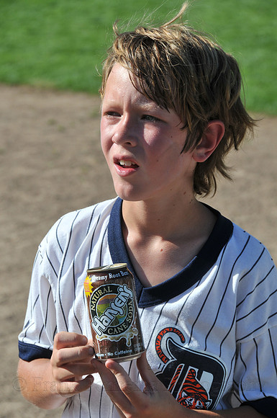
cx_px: 138
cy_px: 209
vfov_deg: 13.1
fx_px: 1823
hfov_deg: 8.7
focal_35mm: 158
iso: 200
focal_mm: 105
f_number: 8
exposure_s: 1/500
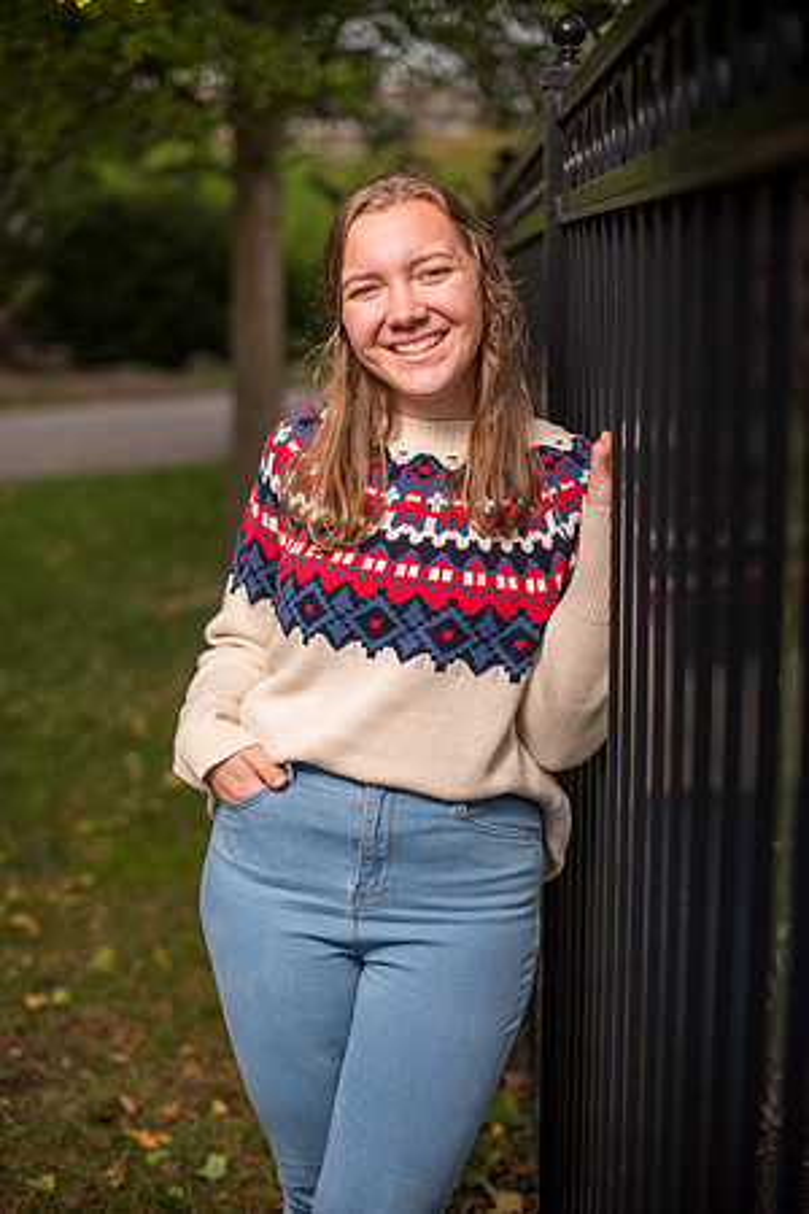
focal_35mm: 50
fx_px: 1685
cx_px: 404
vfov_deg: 39.6
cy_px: 607
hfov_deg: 27.0
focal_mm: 50
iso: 100
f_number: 2
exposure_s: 1/320
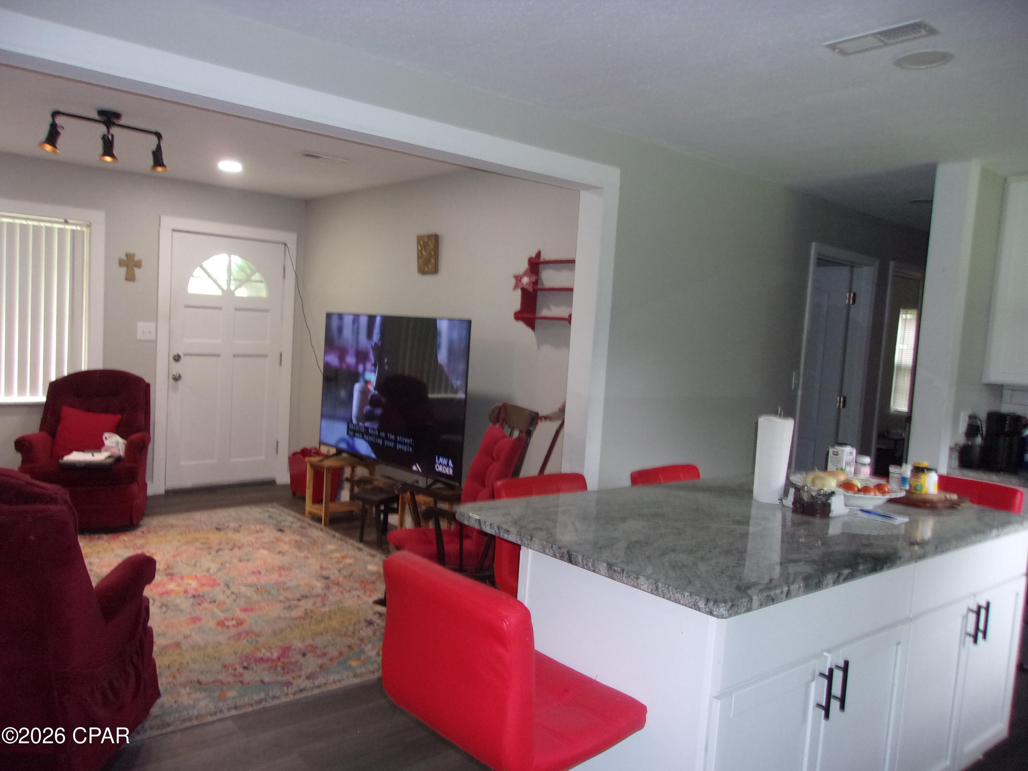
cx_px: 514
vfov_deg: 51.4
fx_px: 802
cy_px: 386
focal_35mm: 27
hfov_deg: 65.3
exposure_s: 1/34
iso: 200
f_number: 3
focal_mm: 4.9
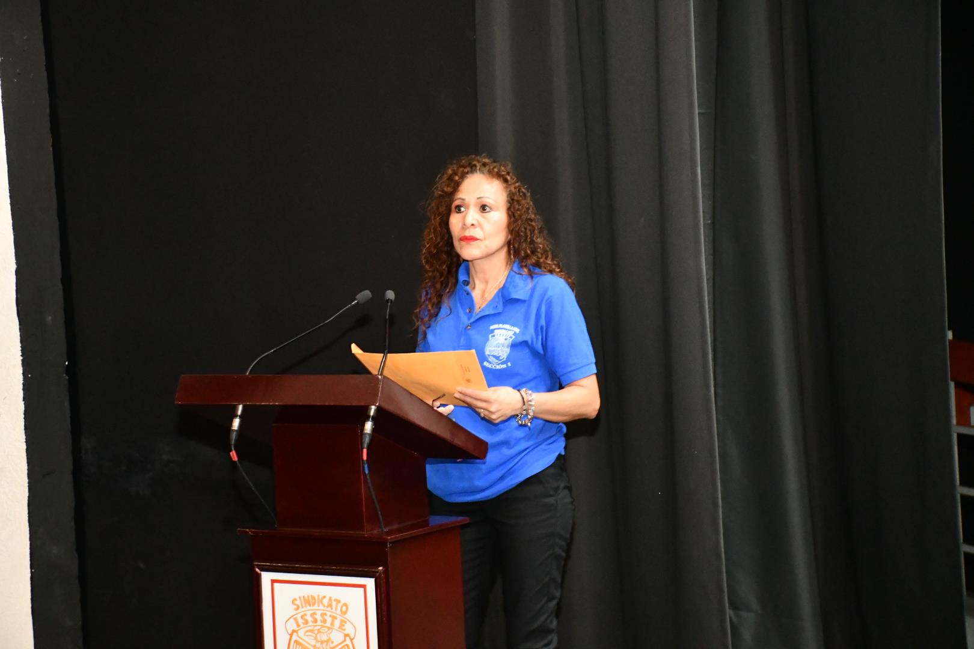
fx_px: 2435
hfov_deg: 22.6
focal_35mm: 90
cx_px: 487
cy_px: 324
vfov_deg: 15.2
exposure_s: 1/60
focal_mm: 60
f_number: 5
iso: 6400
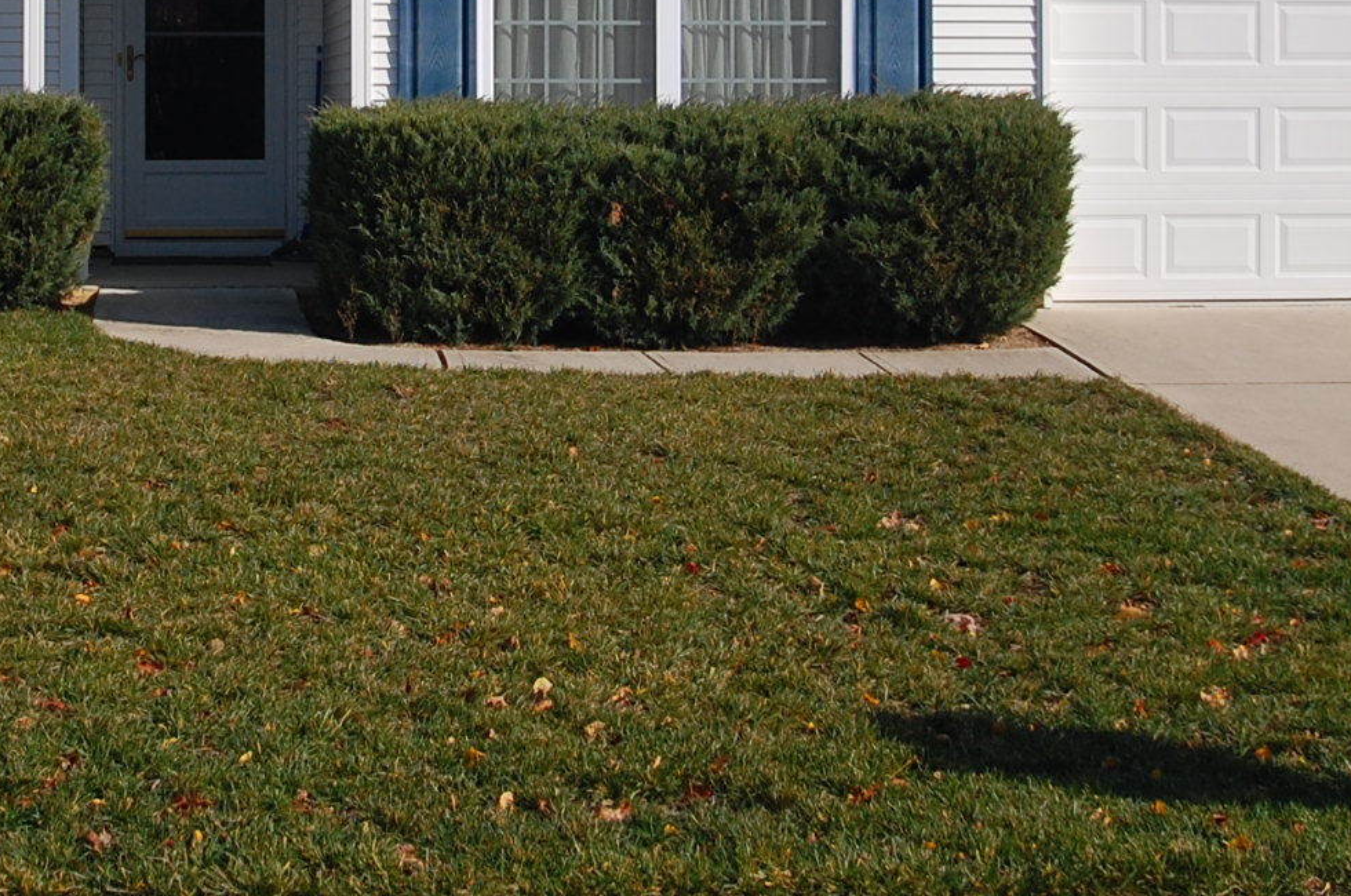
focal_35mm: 76
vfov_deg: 17.5
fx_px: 2847
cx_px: 449
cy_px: 41
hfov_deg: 26.5
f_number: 8
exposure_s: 1/250
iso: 200
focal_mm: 22
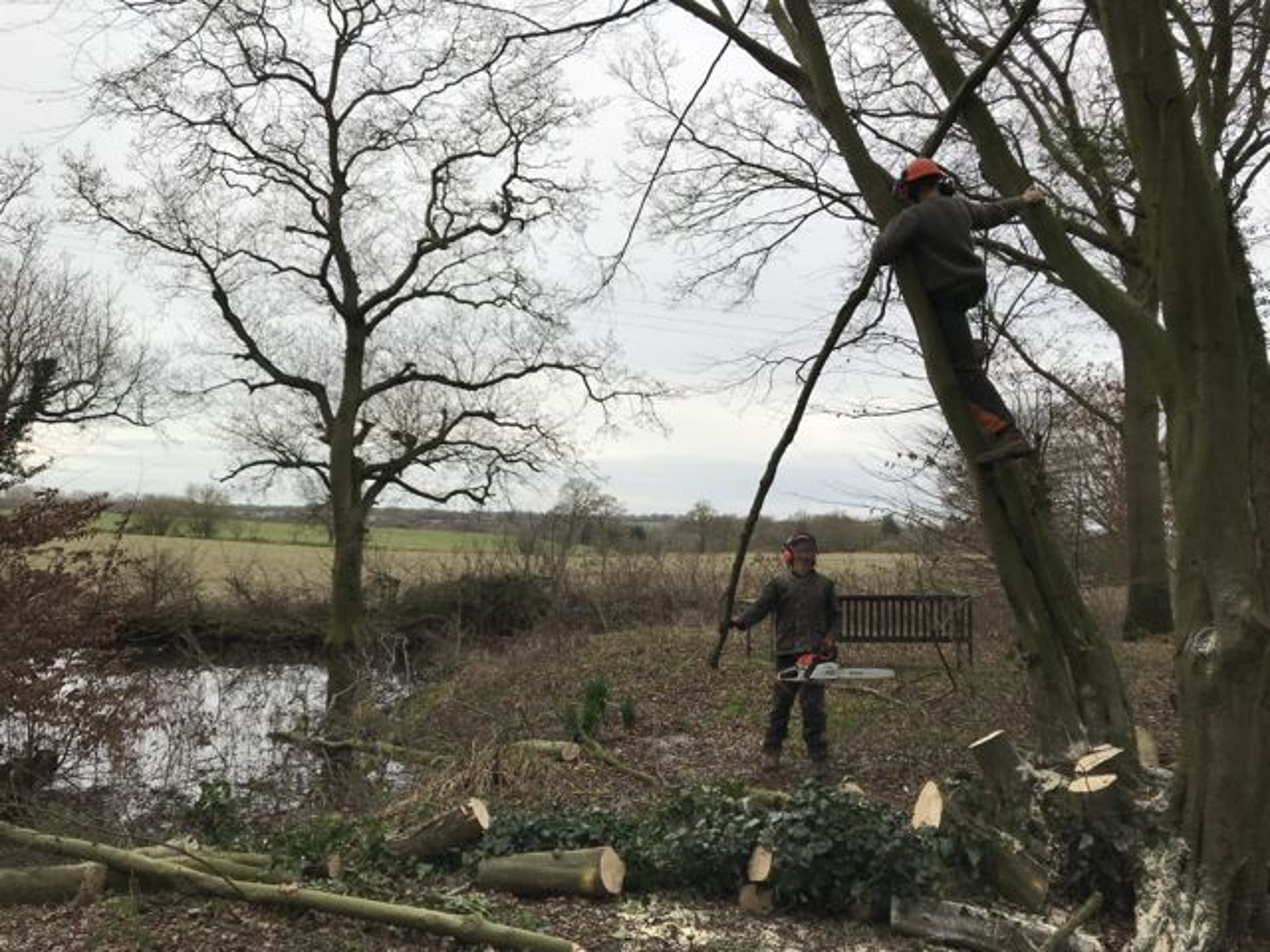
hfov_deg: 63.4
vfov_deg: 49.7
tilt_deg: +3.3
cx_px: 635
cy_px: 476
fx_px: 1027
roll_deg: -2.0
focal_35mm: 28
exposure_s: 1/449
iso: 20
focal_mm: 3.99
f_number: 1.8
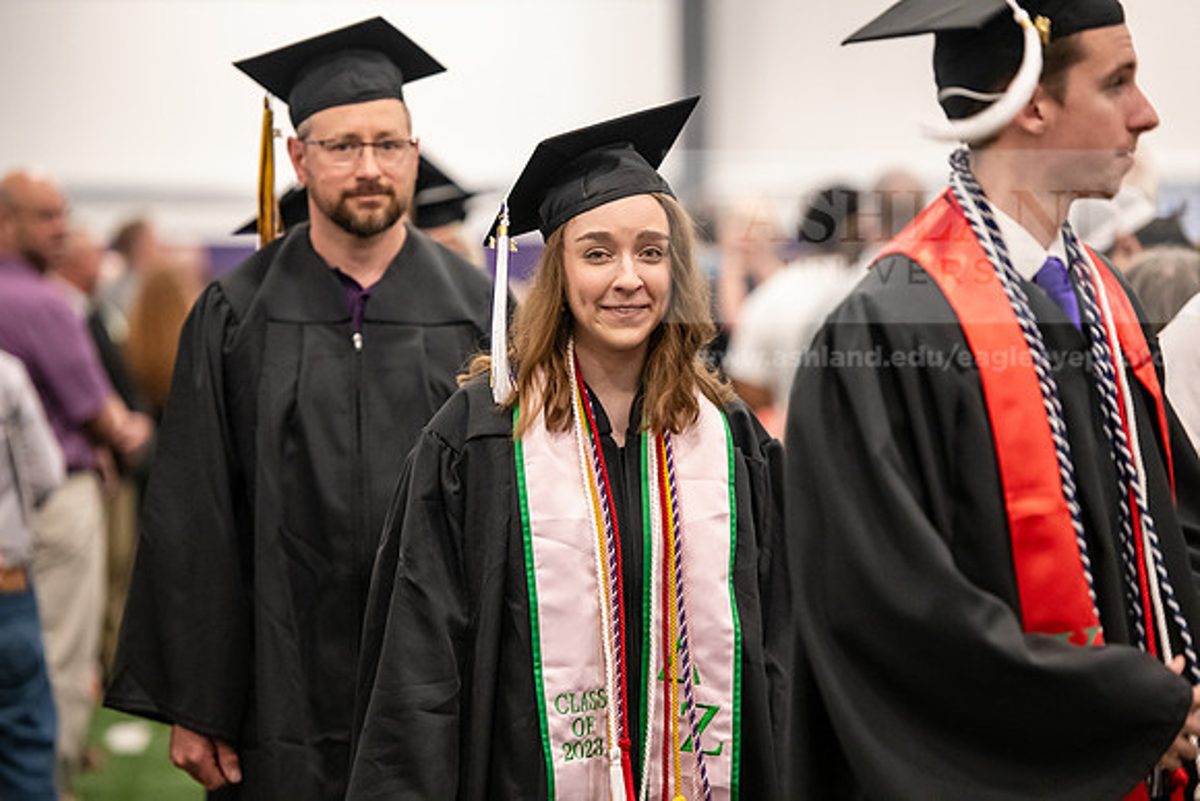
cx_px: 600
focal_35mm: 150
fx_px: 5001
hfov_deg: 13.7
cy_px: 400
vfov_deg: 9.2
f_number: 3.2
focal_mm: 150
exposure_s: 1/200
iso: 3200
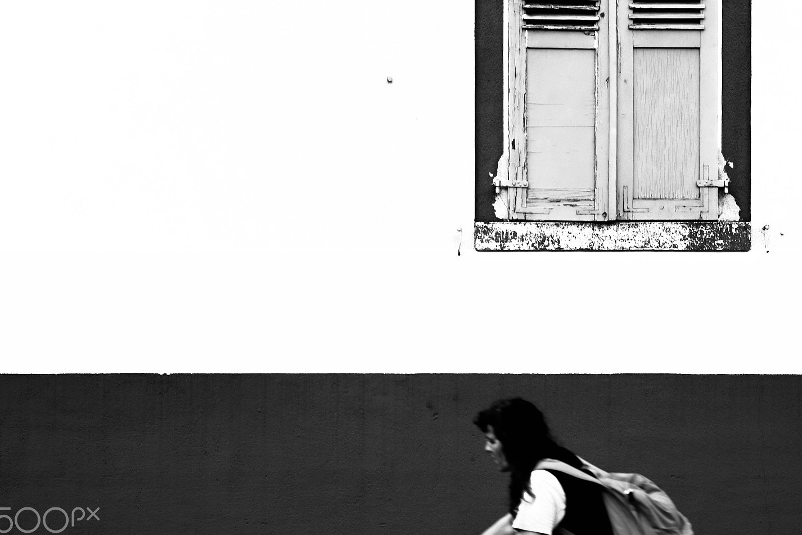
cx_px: 410
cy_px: 294
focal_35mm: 101
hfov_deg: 20.2
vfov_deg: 13.5
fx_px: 2249
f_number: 3.6
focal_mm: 60
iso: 200
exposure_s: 1/200
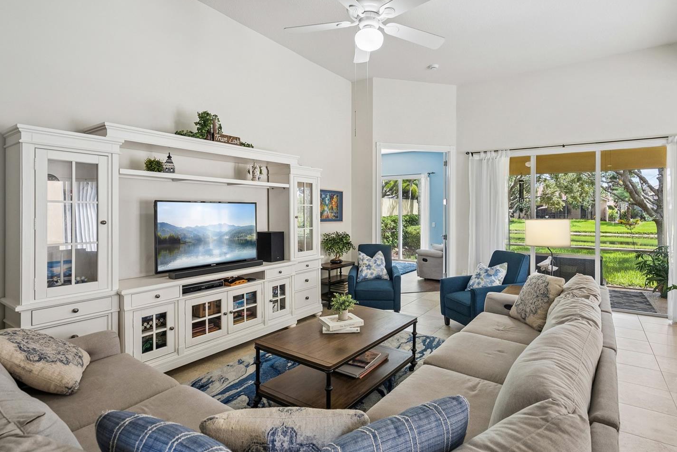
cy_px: 203
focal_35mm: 18
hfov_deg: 89.8
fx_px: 339
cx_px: 365
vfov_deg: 67.3
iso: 640
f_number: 8
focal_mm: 16
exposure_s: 1/50
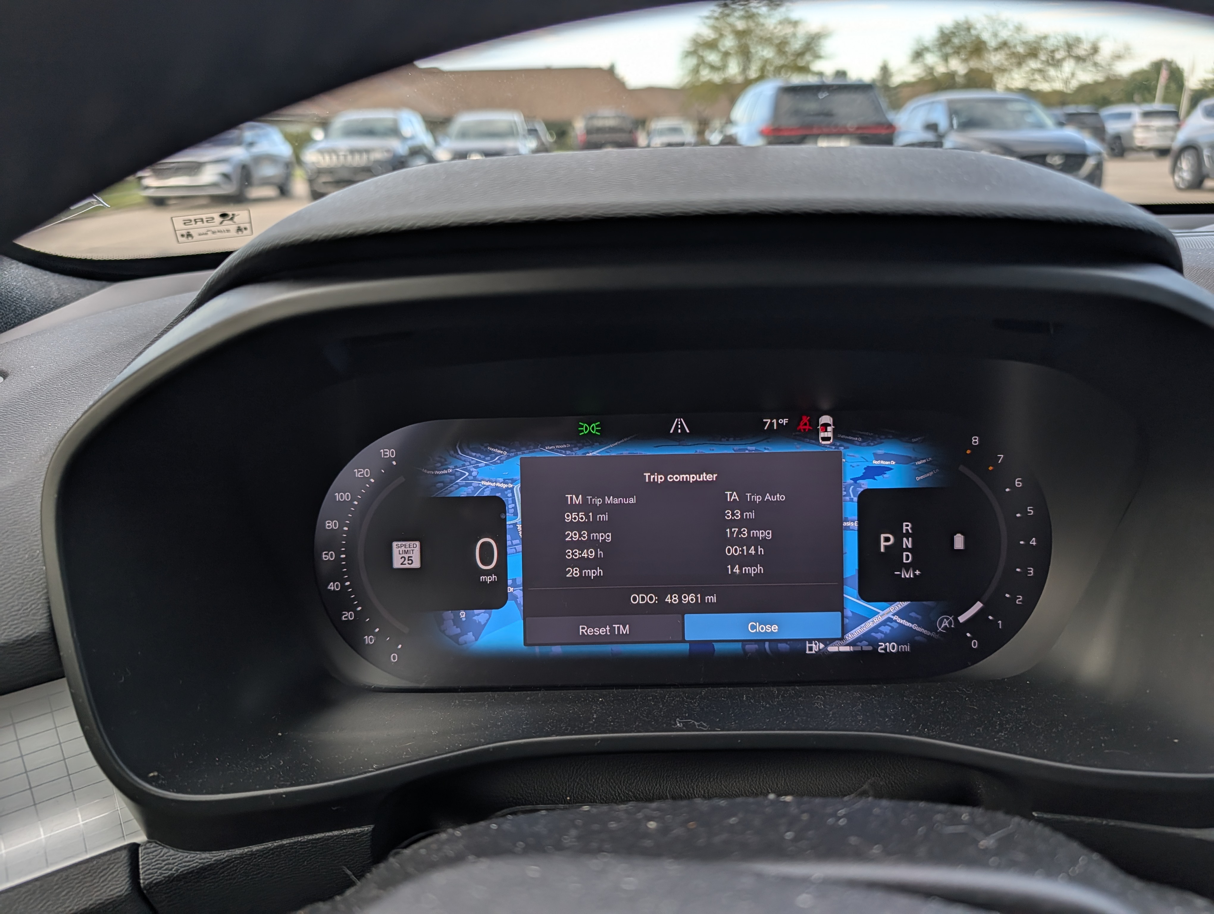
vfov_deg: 56.9
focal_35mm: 24
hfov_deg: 71.5
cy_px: 457
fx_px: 843
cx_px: 607
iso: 147
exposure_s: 1/797
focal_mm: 6.9
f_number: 1.68
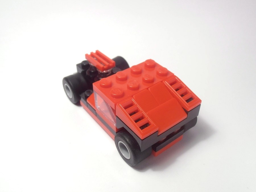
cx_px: 128
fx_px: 274
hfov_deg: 50.1
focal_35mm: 37
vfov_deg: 38.7
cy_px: 96
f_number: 3.9
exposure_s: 1/60
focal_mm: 6.61
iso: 80
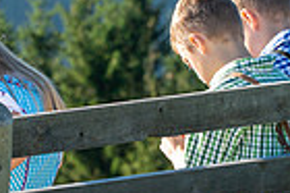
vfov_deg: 3.2
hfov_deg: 4.7
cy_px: 128
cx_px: 145
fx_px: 3500
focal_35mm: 435
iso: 100
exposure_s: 1/250
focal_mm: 105
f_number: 7.1
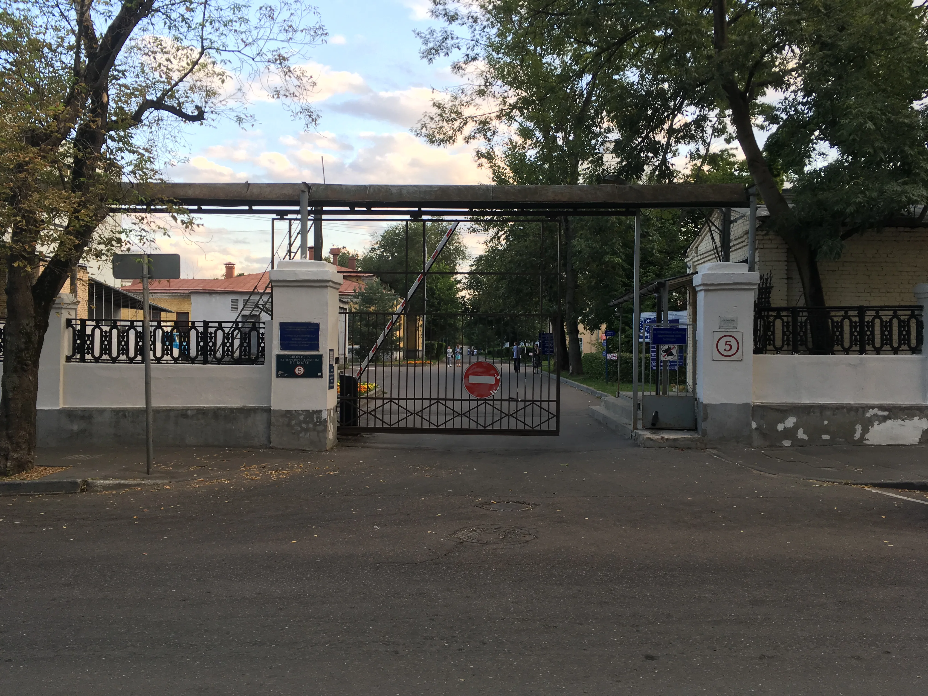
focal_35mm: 29
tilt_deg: -0.4
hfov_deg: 61.7
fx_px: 777
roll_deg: -0.5
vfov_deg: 48.2
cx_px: 464
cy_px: 348
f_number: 2.2
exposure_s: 1/100
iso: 25
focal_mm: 4.15
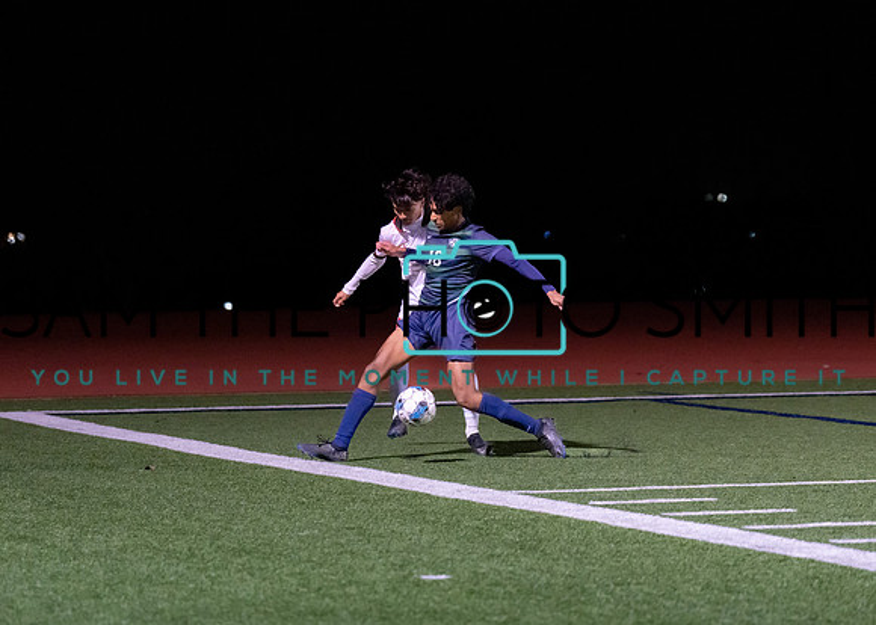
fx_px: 4401
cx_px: 526
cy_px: 247
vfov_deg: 8.1
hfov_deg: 11.4
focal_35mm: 177
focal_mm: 117
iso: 2500
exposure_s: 1/1000
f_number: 2.8
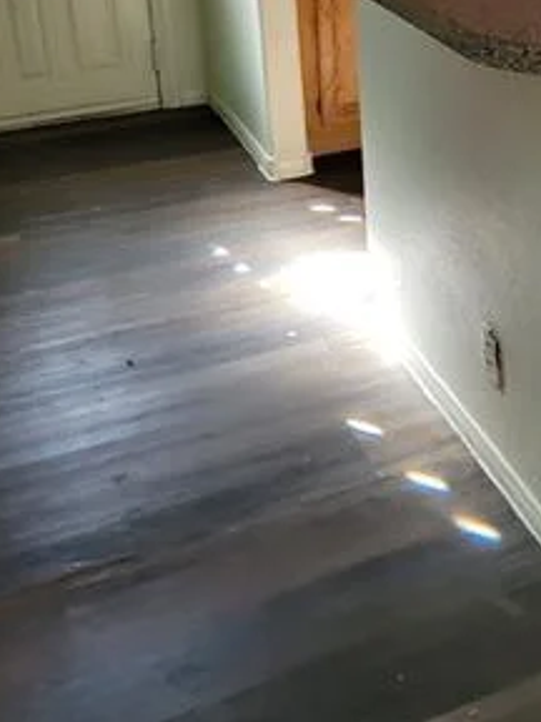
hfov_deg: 26.9
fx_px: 1084
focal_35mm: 52
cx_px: 503
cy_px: 100
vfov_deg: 35.1
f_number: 1.8
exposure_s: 1/120
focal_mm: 7
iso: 320
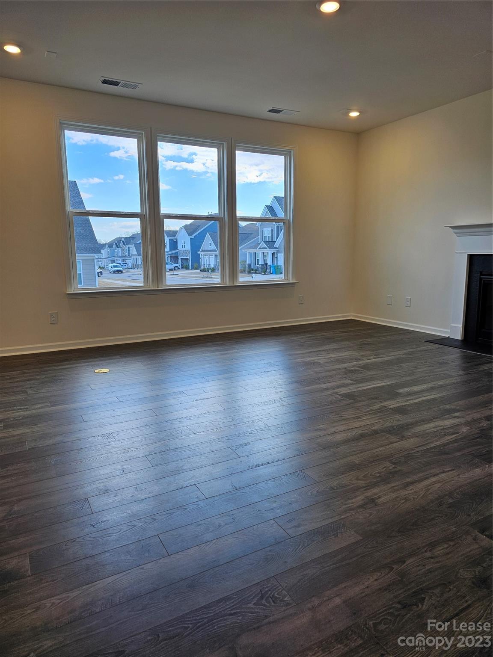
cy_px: 328
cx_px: 246
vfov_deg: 73.9
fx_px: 437
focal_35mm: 23
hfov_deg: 58.9
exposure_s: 1/120
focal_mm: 6.3
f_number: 1.7
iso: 32
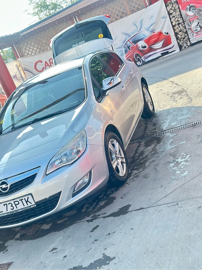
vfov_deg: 39.7
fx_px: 373
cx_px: 101
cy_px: 135
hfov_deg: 30.3
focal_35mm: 48
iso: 80
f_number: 1.78
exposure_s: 1/444
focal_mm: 6.86
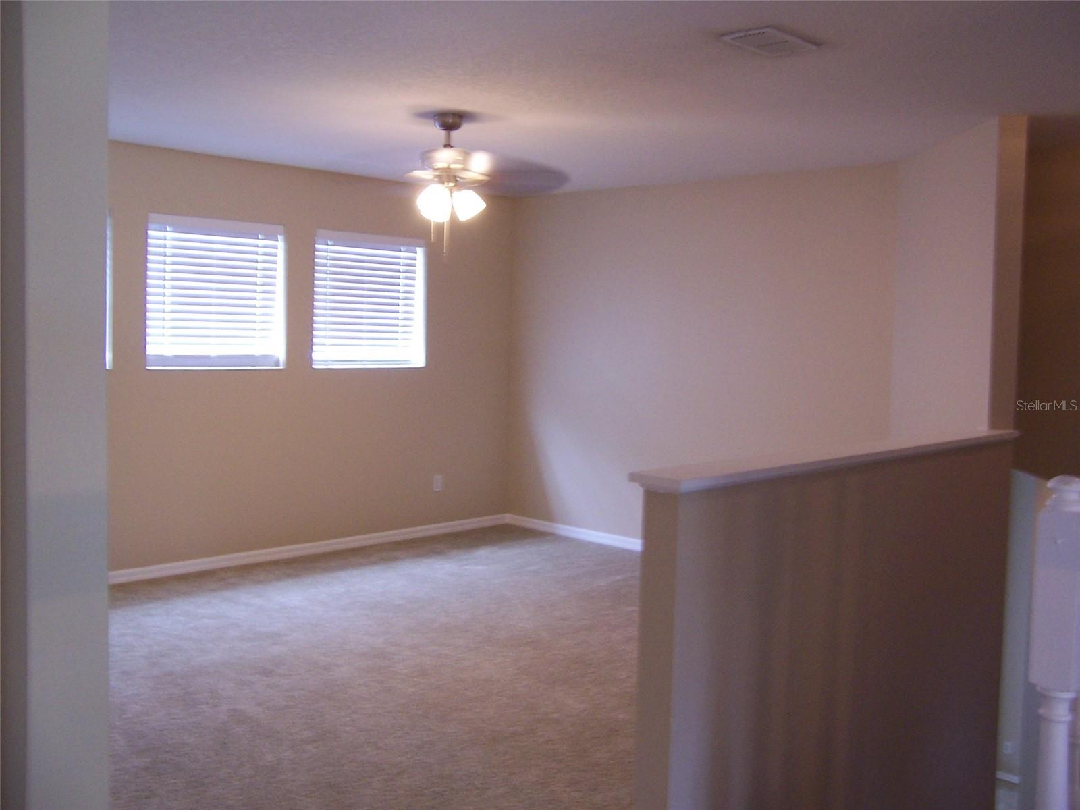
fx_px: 1030
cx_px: 540
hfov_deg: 55.4
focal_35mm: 33
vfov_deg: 42.9
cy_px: 405
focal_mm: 5.5
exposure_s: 1/15
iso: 140
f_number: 3.4
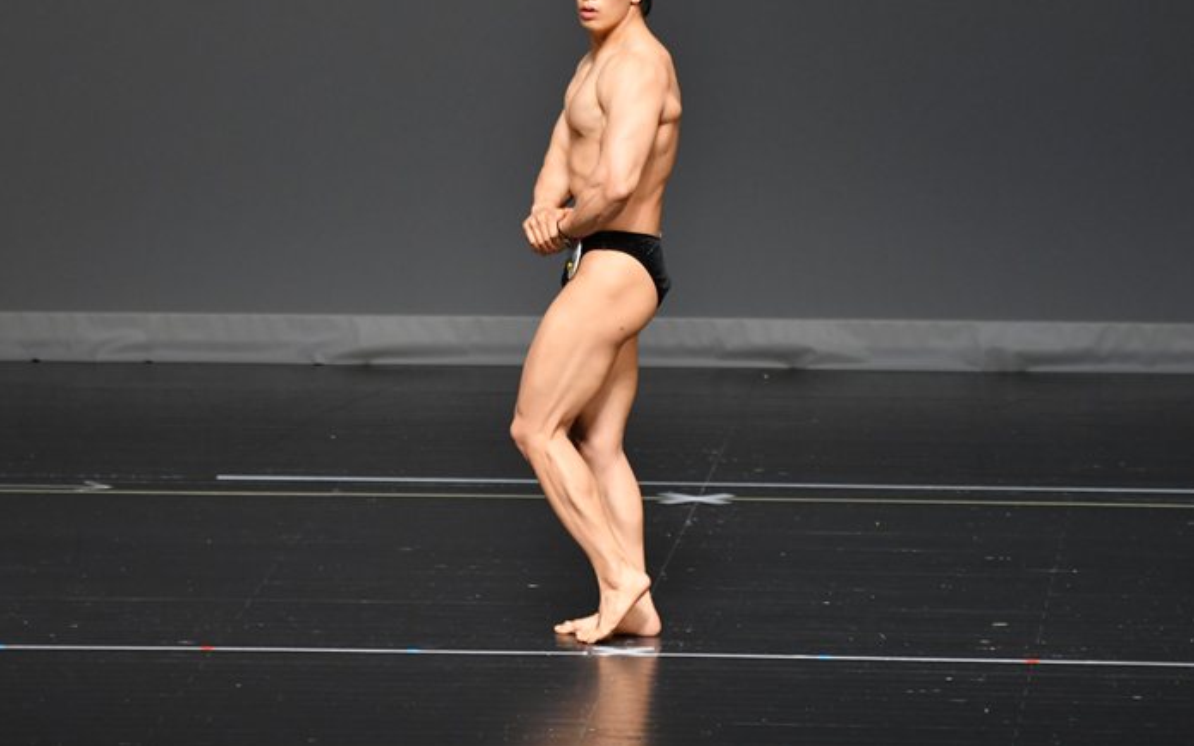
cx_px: 578
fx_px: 11647
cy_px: 306
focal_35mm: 358
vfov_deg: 3.7
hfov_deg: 5.9
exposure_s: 1/400
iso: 2500
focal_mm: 210
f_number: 5.6
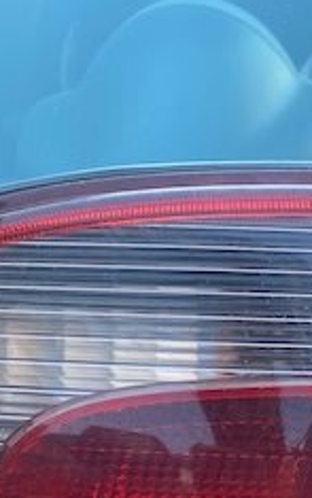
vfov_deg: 24.3
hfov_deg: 17.3
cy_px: 632
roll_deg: +4.8
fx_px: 1020
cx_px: 223
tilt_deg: -36.6
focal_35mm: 75
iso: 40
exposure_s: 1/122
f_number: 1.8
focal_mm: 4.25
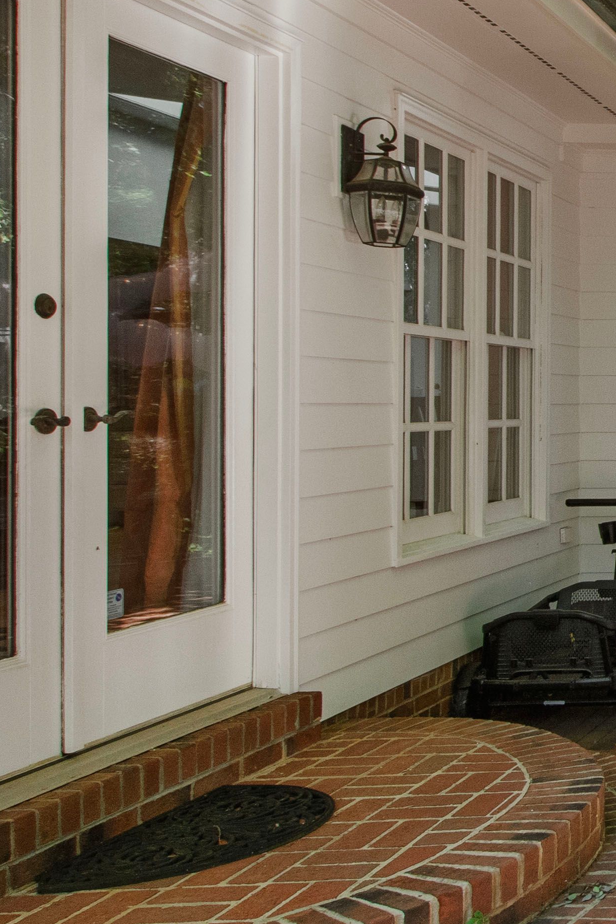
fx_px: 1129
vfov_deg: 44.4
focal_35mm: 44
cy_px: 396
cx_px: 1193
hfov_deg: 19.5
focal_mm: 10
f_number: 8
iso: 320
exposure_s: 1/100
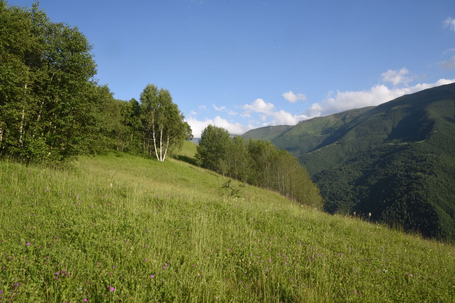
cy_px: 152
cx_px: 228
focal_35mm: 31
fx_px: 392
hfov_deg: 60.3
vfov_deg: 42.3
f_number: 20
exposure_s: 1/100
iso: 320
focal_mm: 31
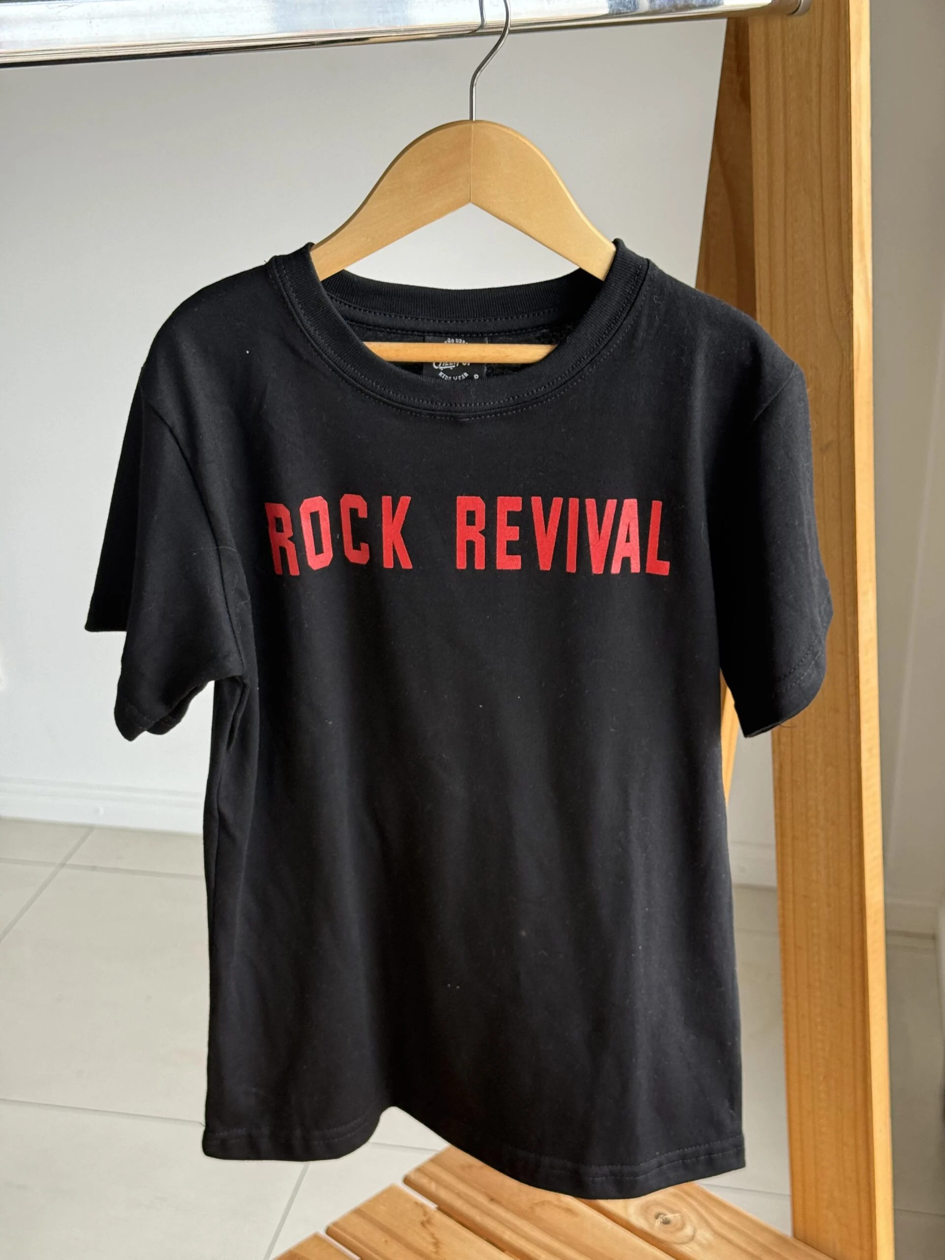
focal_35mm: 48
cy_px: 630
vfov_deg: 39.7
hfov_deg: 30.3
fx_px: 1747
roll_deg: -0.6
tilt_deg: -21.1
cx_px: 472
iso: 100
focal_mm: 6.76
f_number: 1.78
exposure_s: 1/83
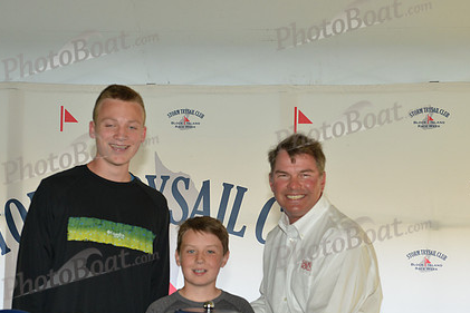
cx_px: 218
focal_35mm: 62
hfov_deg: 32.4
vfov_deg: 21.9
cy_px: 198
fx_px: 810
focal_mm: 45
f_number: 4.5
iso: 1000
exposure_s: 1/320
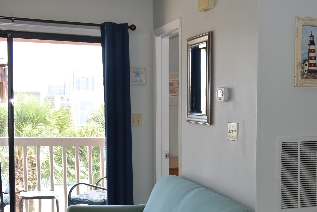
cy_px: 165
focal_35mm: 62
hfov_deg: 31.3
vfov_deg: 21.7
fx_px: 545
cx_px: 268
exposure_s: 1/125
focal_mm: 23
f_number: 5.6
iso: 400
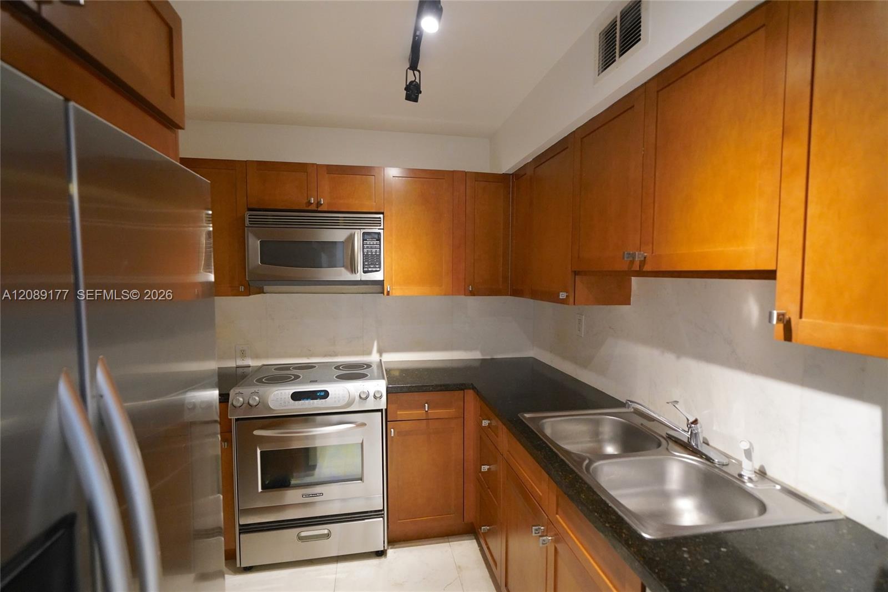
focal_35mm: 16
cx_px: 444
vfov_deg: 73.7
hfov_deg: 96.7
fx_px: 395
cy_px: 296
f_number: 4
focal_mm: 16
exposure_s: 1/160
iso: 5000
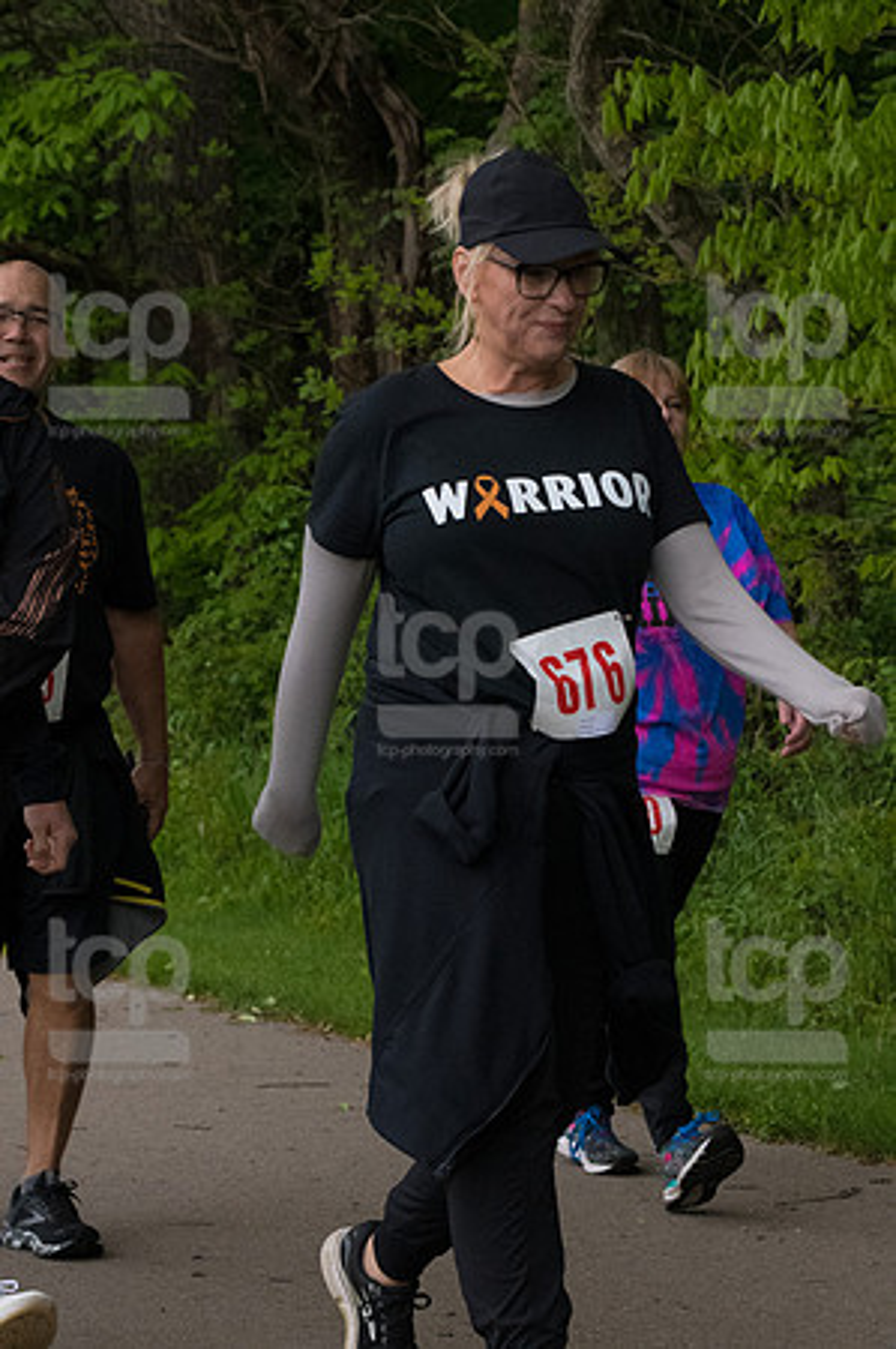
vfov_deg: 19.5
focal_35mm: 105
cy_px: 674
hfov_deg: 13.0
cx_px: 448
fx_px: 3929
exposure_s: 1/1600
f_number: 7.1
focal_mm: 70
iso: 4000
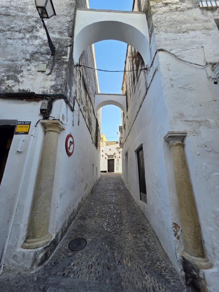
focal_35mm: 13
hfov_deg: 89.9
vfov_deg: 106.2
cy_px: 146
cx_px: 110
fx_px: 110
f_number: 1.9
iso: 40
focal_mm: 2.2
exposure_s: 1/360
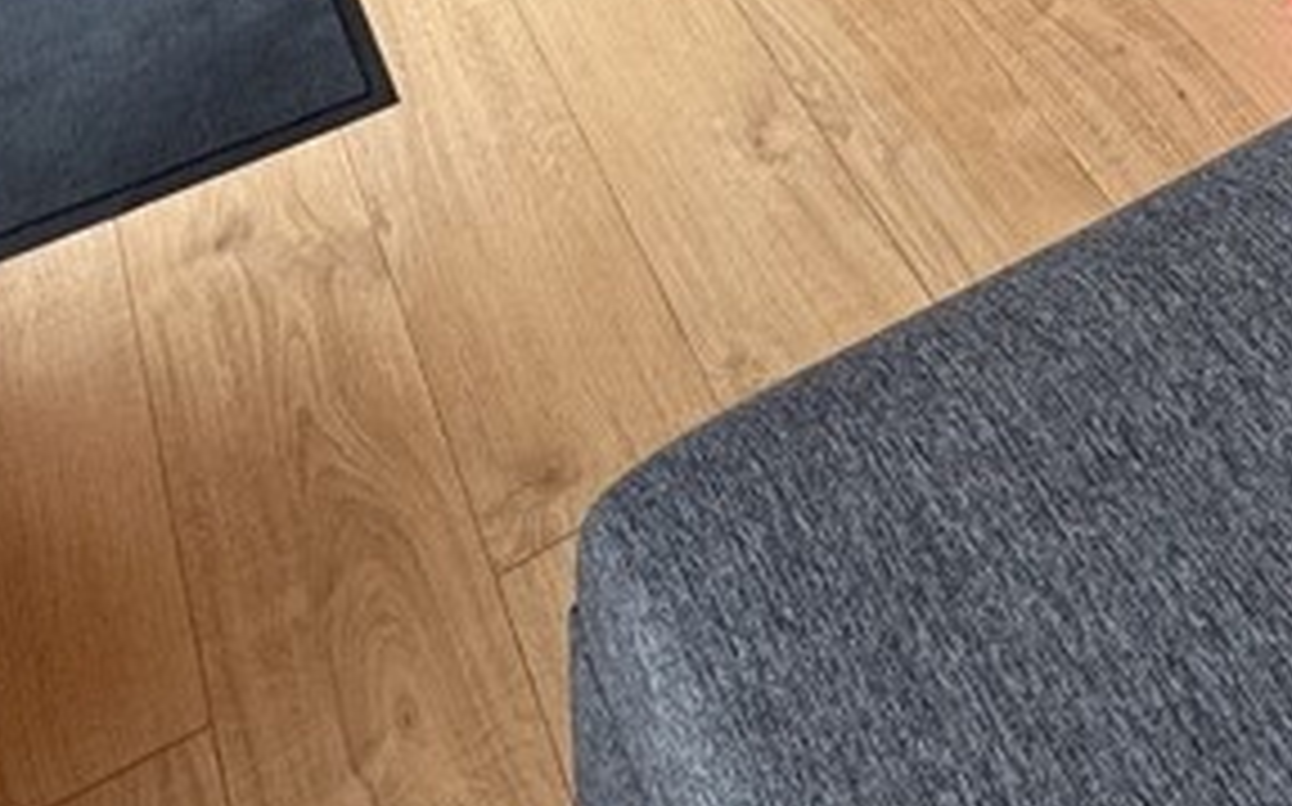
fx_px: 1865
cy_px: -860
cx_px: 1013
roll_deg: -1.0
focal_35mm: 53
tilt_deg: -14.7
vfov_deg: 17.0
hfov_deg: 37.0
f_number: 2.2
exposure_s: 1/99
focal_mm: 2.22
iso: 80
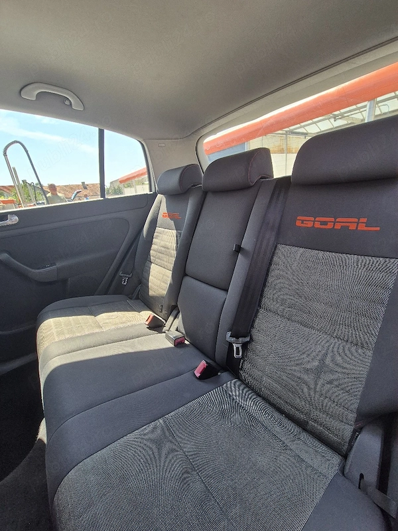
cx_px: 199
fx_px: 199
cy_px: 266
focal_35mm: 13
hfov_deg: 89.9
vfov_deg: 106.2
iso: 50
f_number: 2.2
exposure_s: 1/256
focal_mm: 2.2
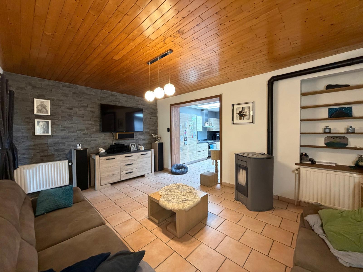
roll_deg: +0.4
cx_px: 182
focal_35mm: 14
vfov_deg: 85.7
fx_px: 147
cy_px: 136
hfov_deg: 102.1
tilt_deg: -2.2
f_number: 2.2
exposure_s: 1/50
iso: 500
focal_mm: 2.22
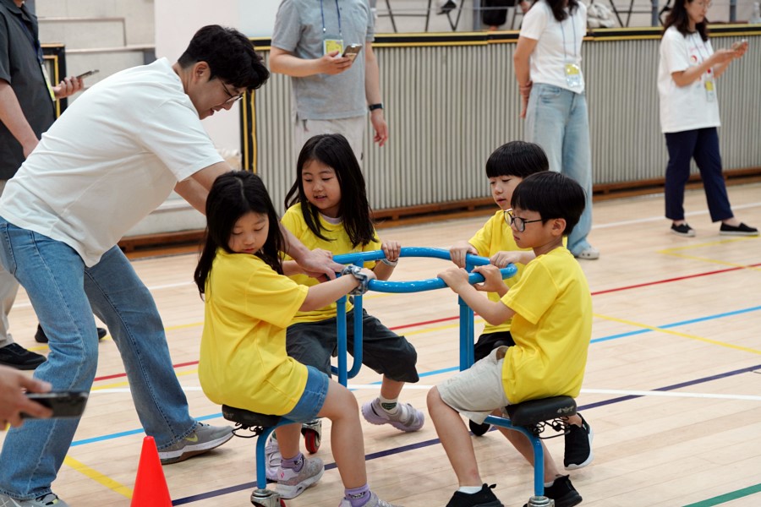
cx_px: 380
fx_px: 1480
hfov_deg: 28.8
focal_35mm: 70
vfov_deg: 19.5
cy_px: 254
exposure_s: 1/160
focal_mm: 70
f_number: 4
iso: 1250
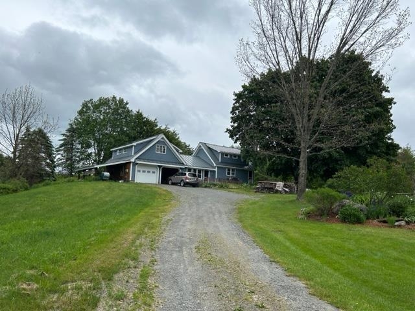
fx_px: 312
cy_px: 156
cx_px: 208
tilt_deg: +8.8
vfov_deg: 53.1
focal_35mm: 26
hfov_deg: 67.3
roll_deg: -1.7
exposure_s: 1/4274
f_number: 1.5
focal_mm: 5.7
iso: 50
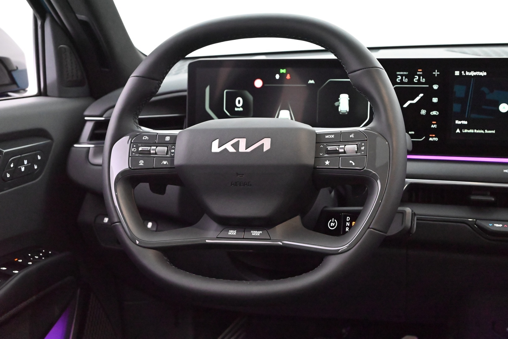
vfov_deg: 31.9
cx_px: 254
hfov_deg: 46.4
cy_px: 170
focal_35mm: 42
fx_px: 593
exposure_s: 1/60
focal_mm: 42
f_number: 5.6
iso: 18000
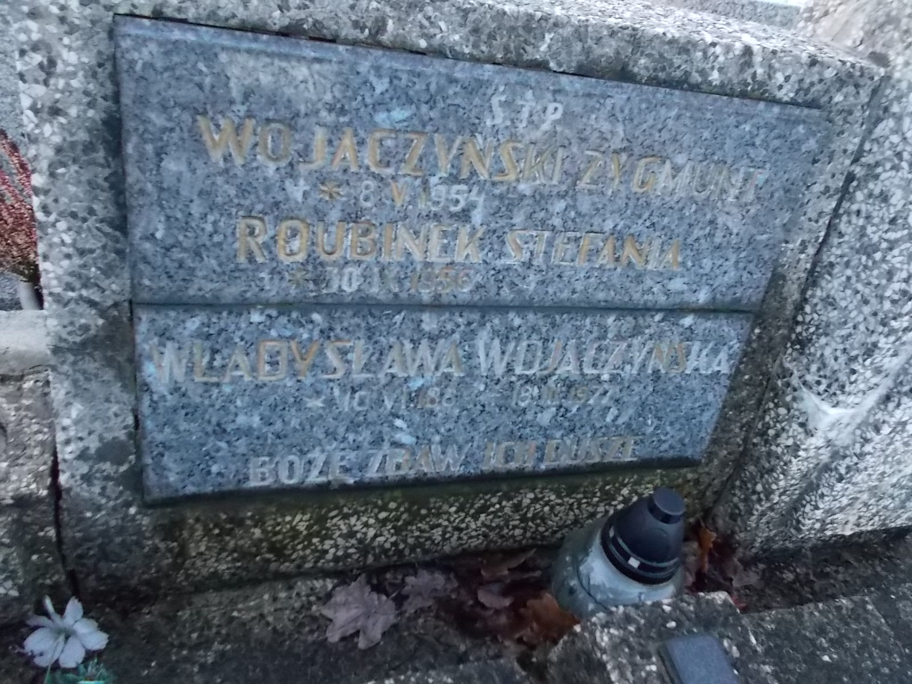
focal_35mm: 26
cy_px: 342
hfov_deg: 67.3
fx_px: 685
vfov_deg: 53.1
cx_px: 456
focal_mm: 4.6
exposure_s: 1/100
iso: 400
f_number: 3.2
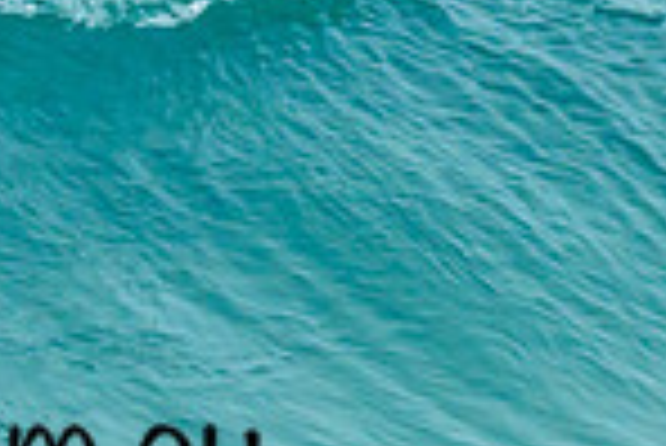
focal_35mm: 4319
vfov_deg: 0.3
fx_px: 79978
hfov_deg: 0.5
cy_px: 361
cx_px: -254
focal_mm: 800
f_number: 6.3
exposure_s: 1/2500
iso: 1400
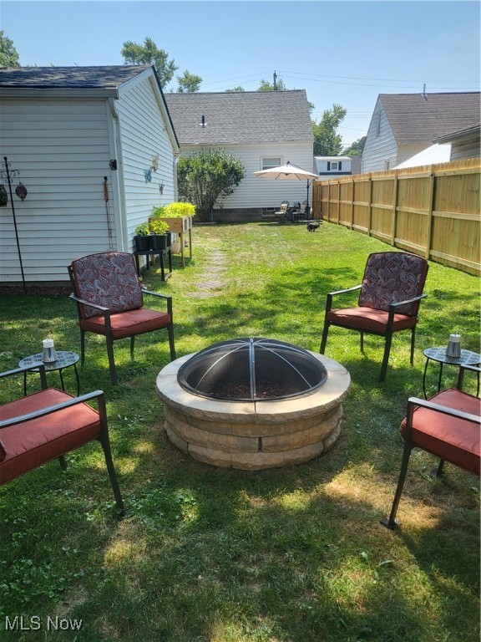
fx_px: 482
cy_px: 321
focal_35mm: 26
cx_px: 240
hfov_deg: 53.1
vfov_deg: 67.3
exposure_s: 1/1453
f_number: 1.8
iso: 50
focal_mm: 4.25
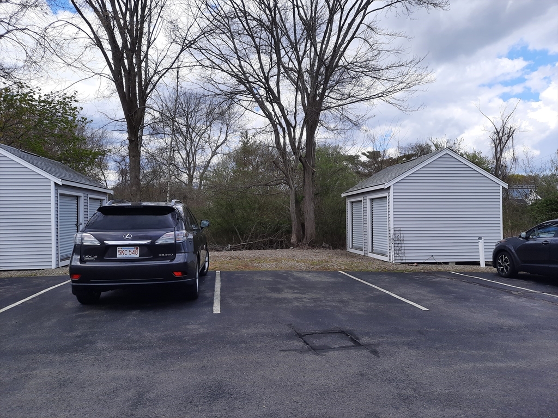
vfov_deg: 54.9
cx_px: 279
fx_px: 403
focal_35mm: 25
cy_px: 209
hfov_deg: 69.4
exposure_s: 1/1048
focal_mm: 4.6
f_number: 2
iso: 32
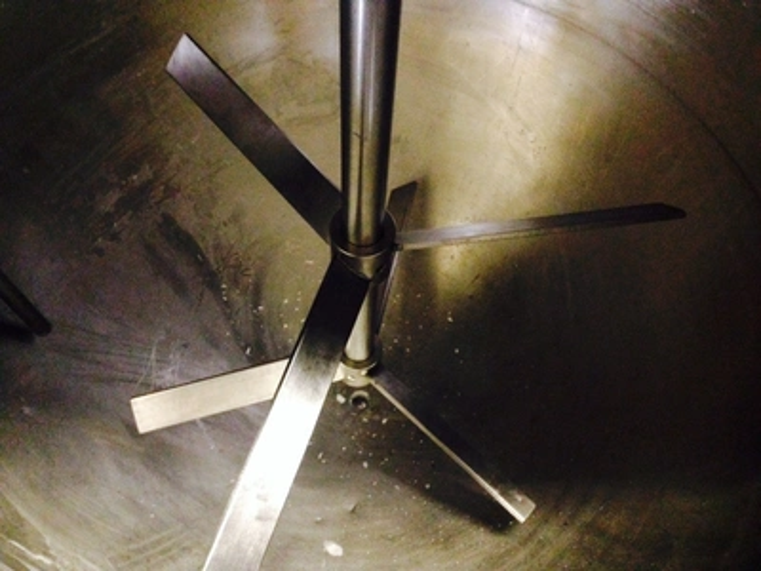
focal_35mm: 33
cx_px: 380
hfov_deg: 55.4
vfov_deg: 42.9
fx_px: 725
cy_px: 286
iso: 800
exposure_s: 1/15
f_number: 2.4
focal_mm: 4.12
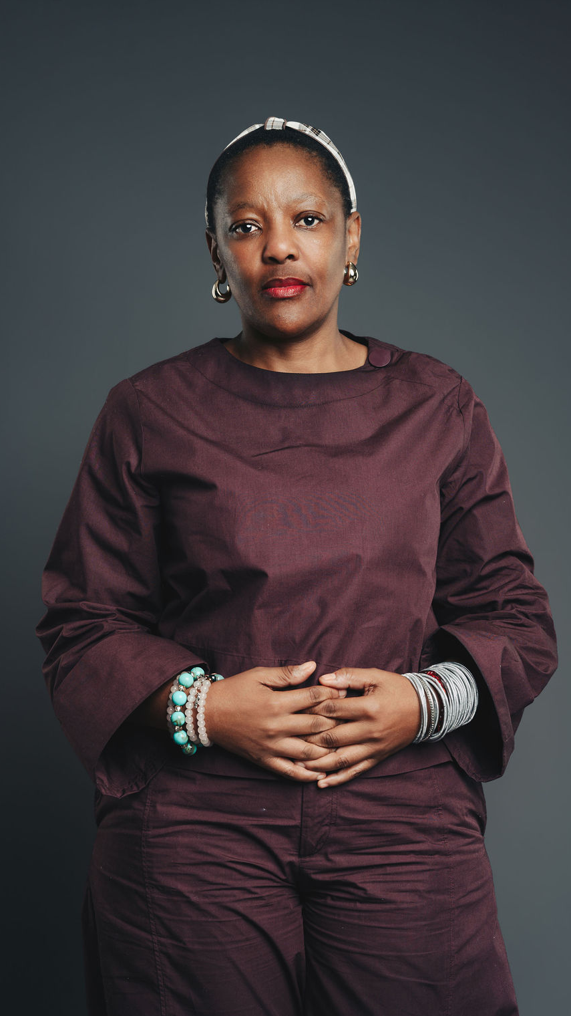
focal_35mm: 90
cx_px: 300
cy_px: 512
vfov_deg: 23.7
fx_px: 2423
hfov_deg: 13.4
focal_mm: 85
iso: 125
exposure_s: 1/100
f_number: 8
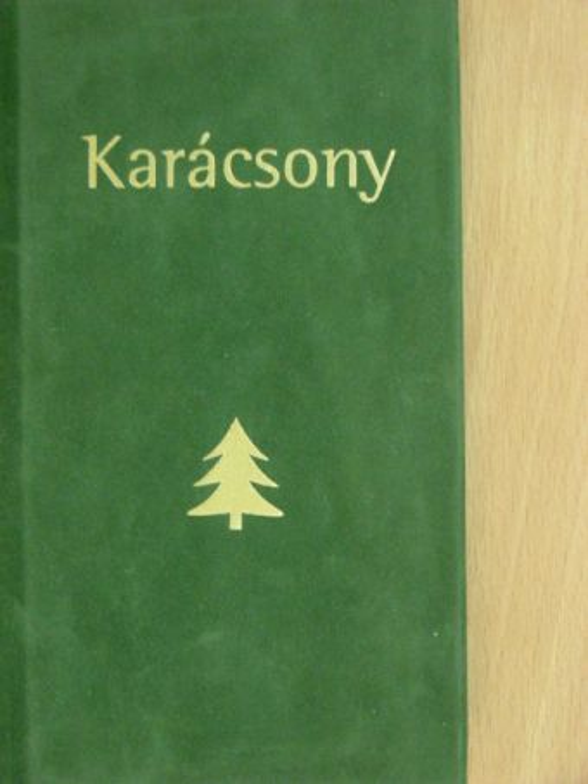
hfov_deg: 17.0
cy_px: 392
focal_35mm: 87
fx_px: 1969
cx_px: 294
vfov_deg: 22.5
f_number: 3.5
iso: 301
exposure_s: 1/15
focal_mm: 14.6
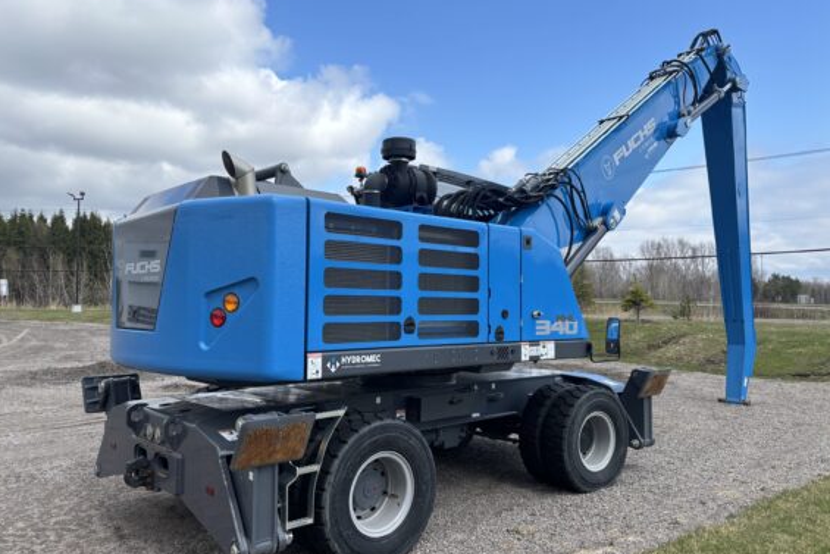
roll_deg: -0.7
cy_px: 276
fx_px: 646
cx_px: 425
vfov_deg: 46.4
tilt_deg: +0.5
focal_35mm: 28
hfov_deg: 65.5
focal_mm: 5.96
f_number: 1.6
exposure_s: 1/3021
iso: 50
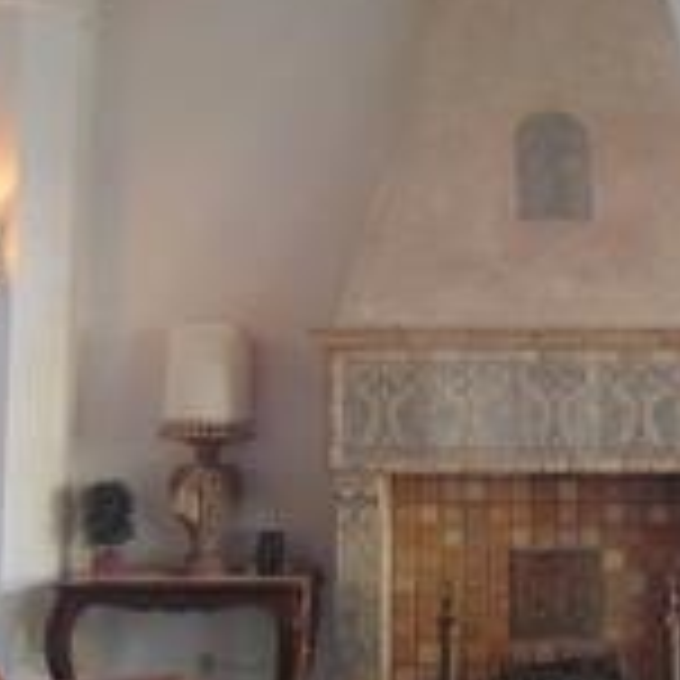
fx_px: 1111
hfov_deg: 32.9
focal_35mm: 50
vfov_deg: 34.0
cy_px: 329
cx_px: 556
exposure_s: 1/25
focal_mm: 4.5
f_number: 3
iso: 400
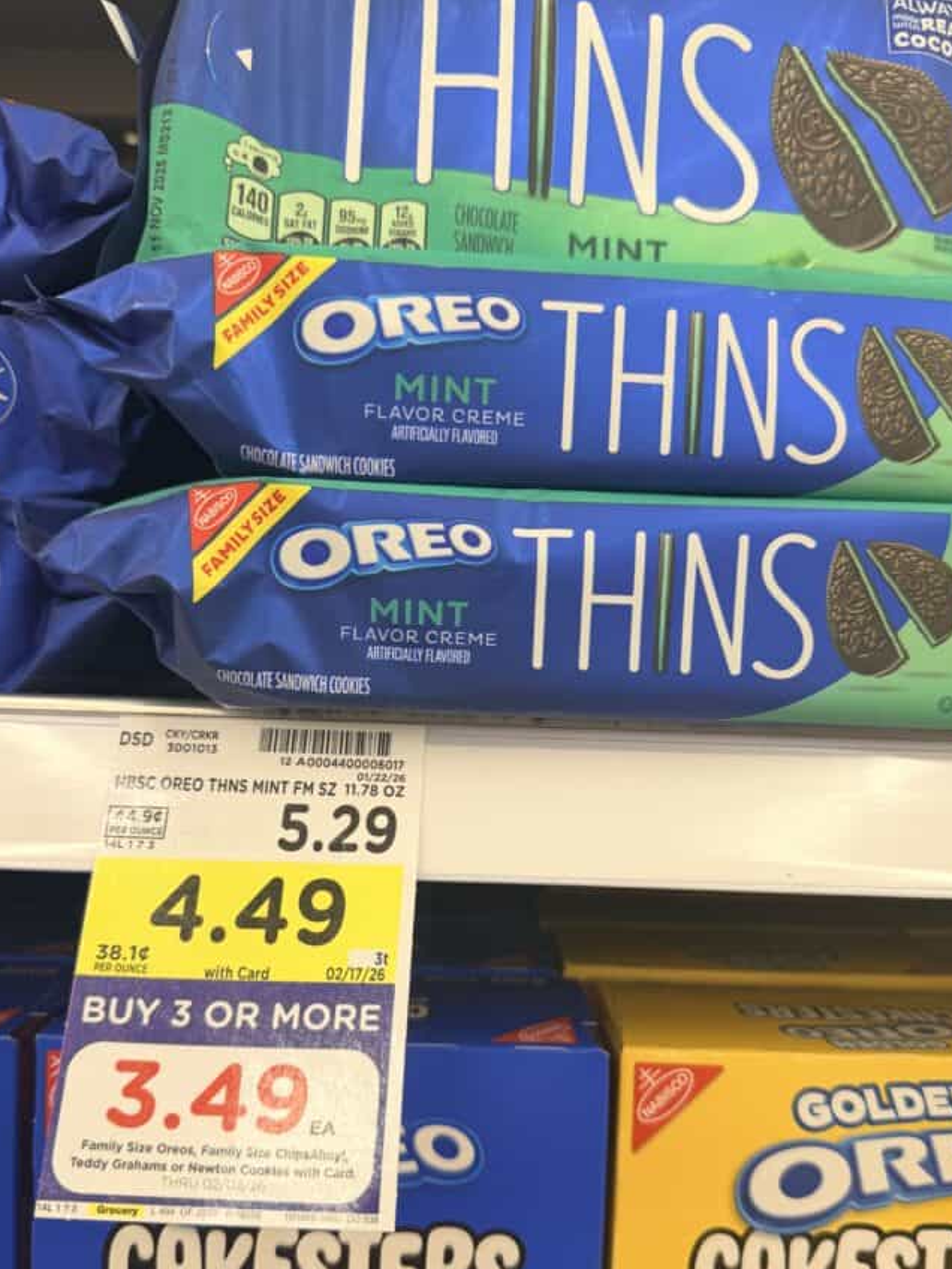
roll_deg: -1.1
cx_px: 515
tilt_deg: -4.1
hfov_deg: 48.2
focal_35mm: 29
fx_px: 1063
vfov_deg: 61.4
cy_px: 718
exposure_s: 1/63
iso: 100
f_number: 1.78
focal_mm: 6.76
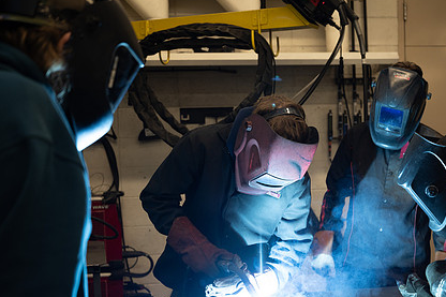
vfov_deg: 25.4
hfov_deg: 37.4
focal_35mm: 53
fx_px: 656
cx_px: 267
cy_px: 191
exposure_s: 1/400
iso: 640
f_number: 2.8
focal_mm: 38
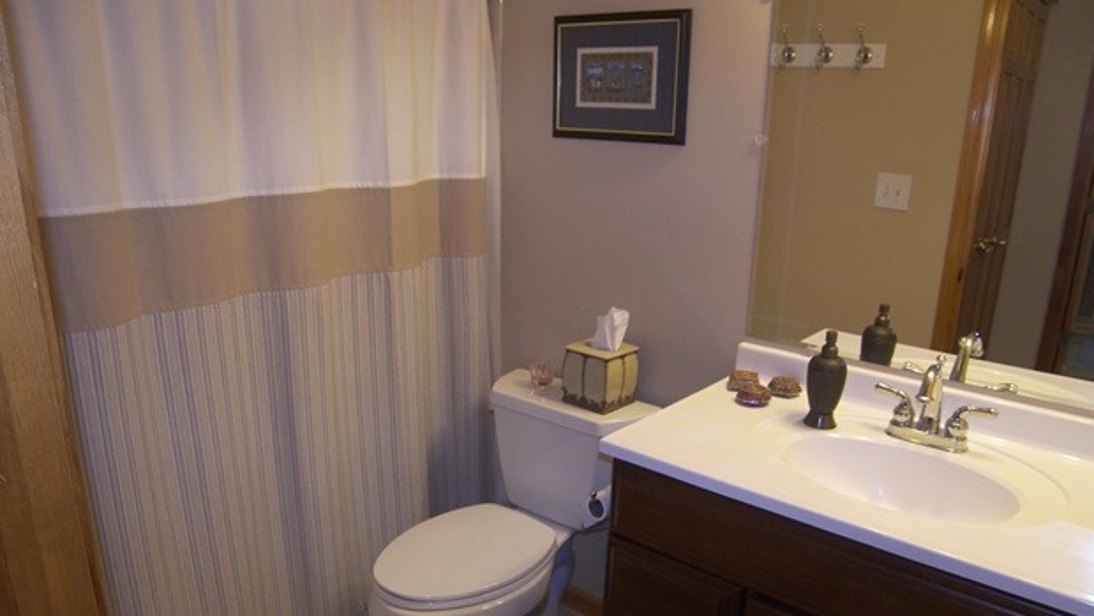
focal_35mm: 27
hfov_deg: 69.9
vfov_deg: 42.7
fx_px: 783
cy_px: 374
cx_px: 549
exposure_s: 1/30
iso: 100
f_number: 2.8
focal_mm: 5
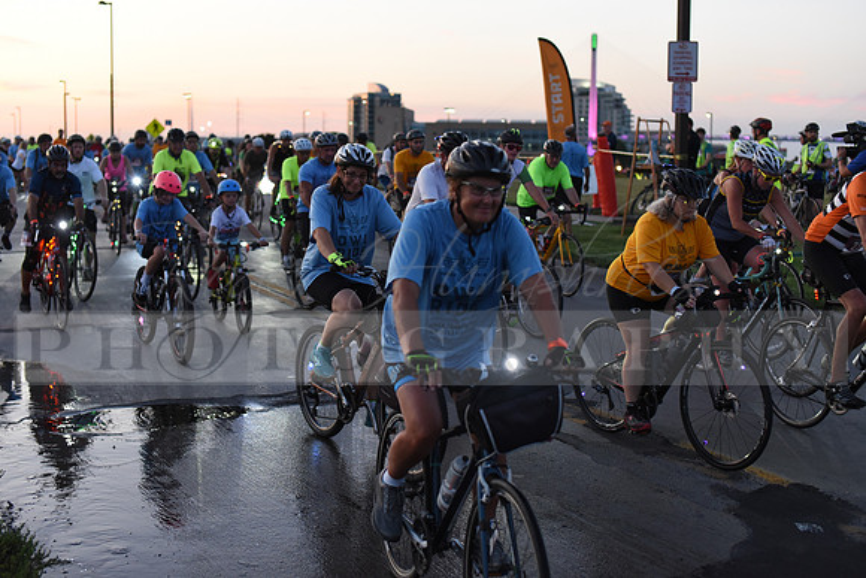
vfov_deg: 27.0
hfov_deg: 39.6
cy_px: 289
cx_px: 433
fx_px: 1203
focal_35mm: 50
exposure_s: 1/400
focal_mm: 50
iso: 2500
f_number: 2.8
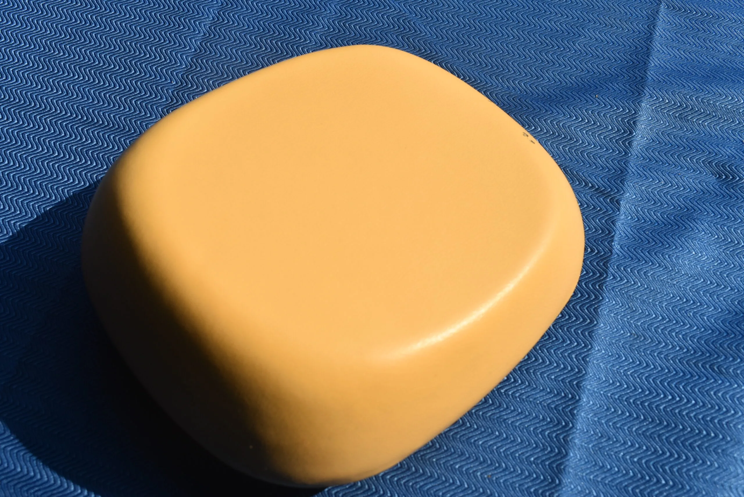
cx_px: 372
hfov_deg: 51.3
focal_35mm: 38
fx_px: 776
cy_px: 248
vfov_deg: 35.6
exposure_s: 1/800
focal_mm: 25
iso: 200
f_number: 9
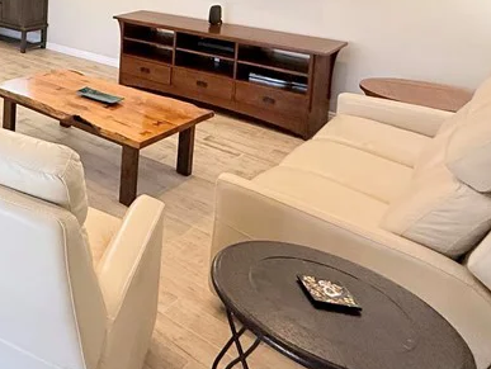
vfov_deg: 33.8
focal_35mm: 37
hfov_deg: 38.4
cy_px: -33
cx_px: -86
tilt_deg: -6.1
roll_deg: -0.6
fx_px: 525
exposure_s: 1/120
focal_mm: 2.22
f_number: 2.2
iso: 250
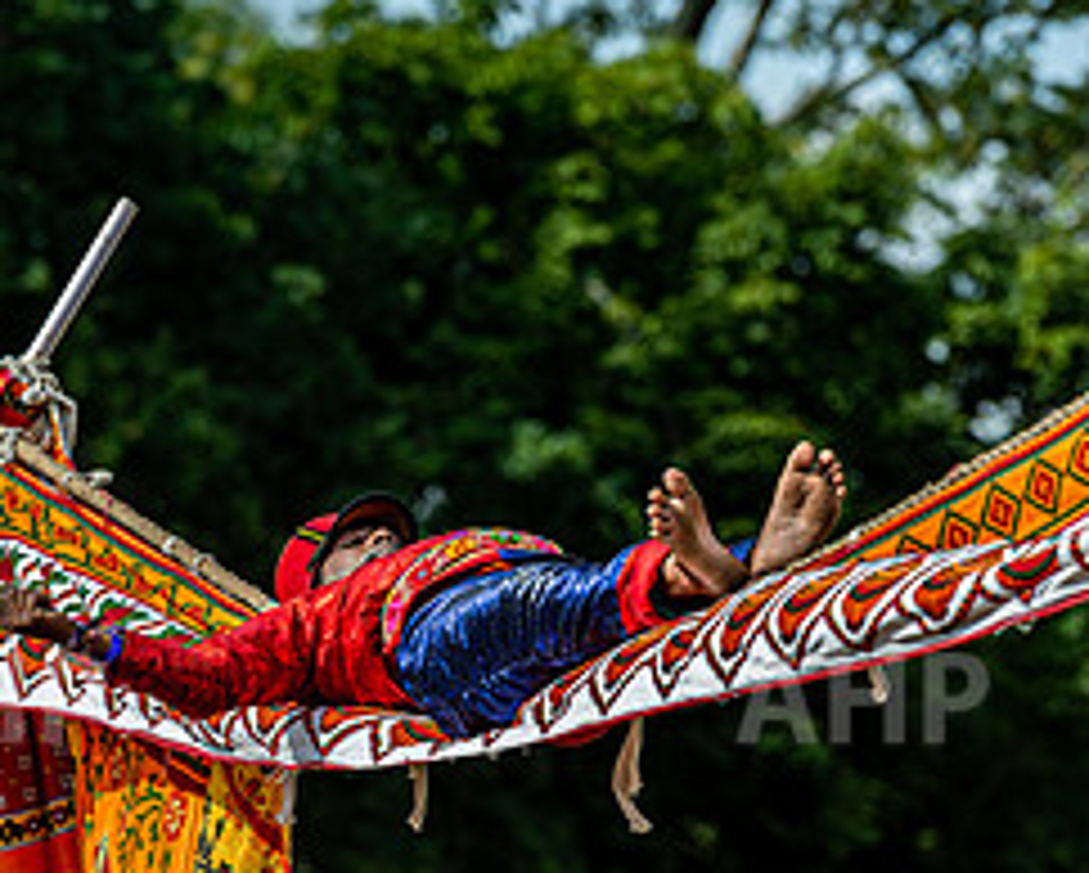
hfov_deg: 5.6
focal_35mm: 348
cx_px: 421
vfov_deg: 4.4
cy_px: 999
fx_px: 11225
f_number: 5
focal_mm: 200
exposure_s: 1/1000
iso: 100
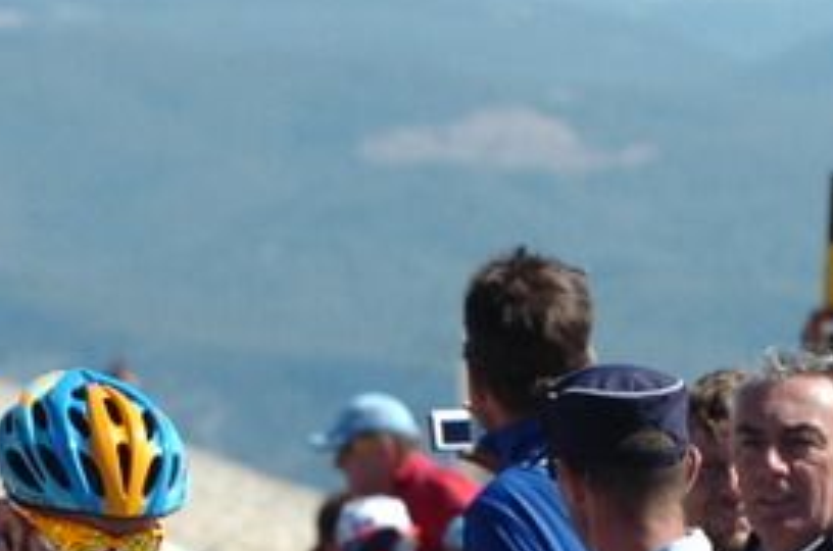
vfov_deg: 1.9
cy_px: 773
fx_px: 16967
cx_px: 193
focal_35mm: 735
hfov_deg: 2.8
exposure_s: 1/1000
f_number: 8
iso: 400
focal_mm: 130
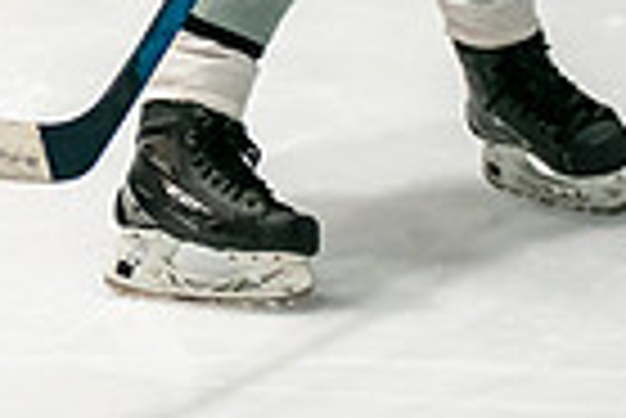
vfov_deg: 2.3
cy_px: -429
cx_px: -18
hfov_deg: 3.5
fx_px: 10183
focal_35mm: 585
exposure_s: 1/1600
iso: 3200
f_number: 3.2
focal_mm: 140
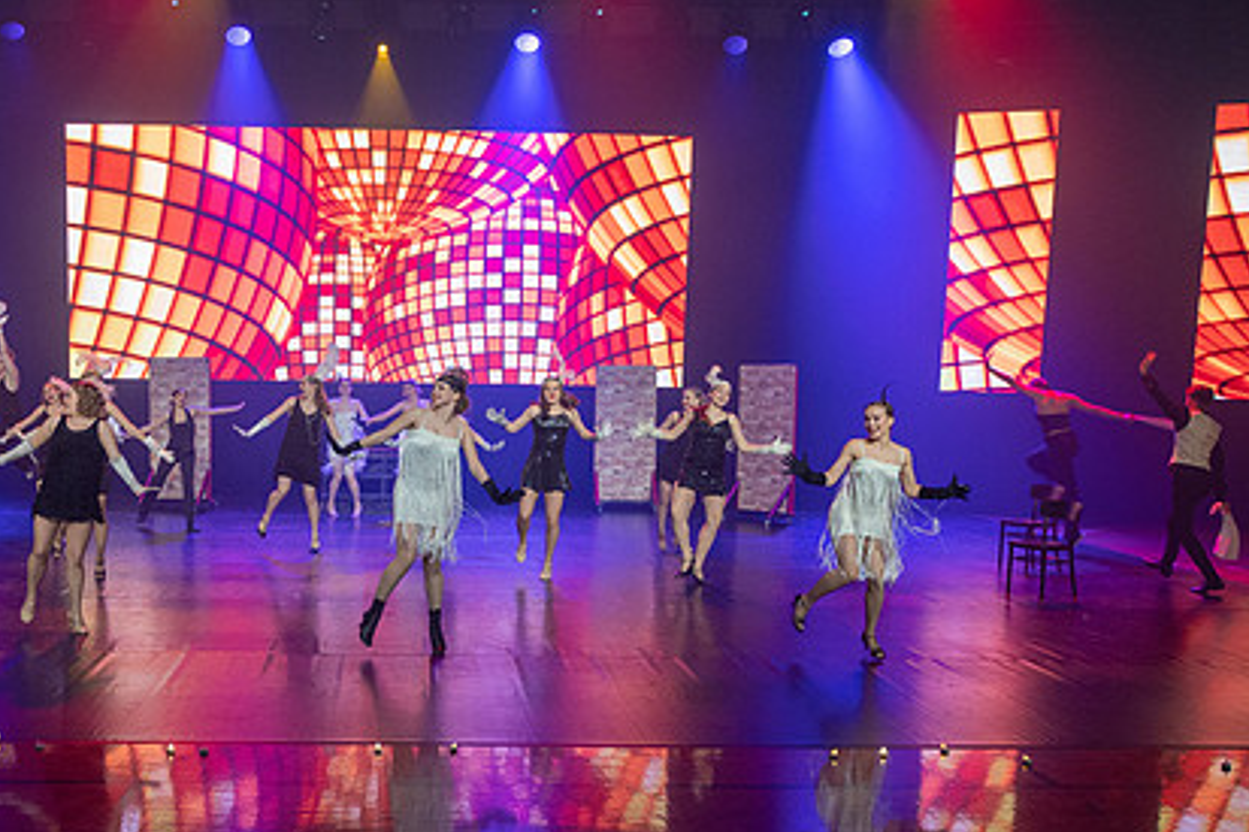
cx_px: 421
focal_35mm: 38
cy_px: 523
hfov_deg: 49.9
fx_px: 1318
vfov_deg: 34.8
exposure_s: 1/200
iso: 2000
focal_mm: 24
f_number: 2.8
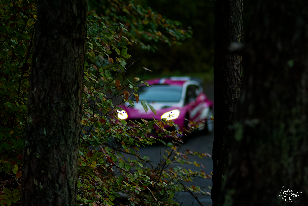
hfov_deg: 8.9
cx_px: 154
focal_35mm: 232
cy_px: 103
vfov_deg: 5.9
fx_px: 1989
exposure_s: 1/5000
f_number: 4.5
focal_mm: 155
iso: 16000
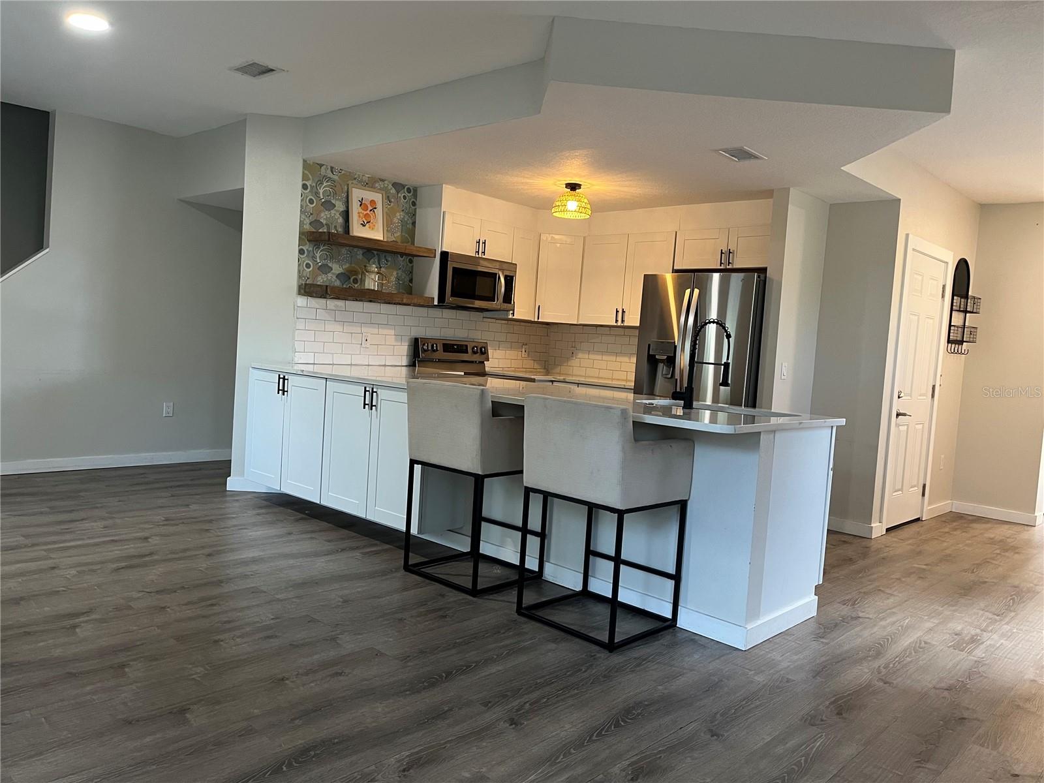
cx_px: 522
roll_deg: -3.9
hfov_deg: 67.3
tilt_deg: -2.6
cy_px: 392
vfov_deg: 53.1
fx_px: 784
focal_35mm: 26
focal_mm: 5.1
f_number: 1.6
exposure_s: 1/60
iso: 250
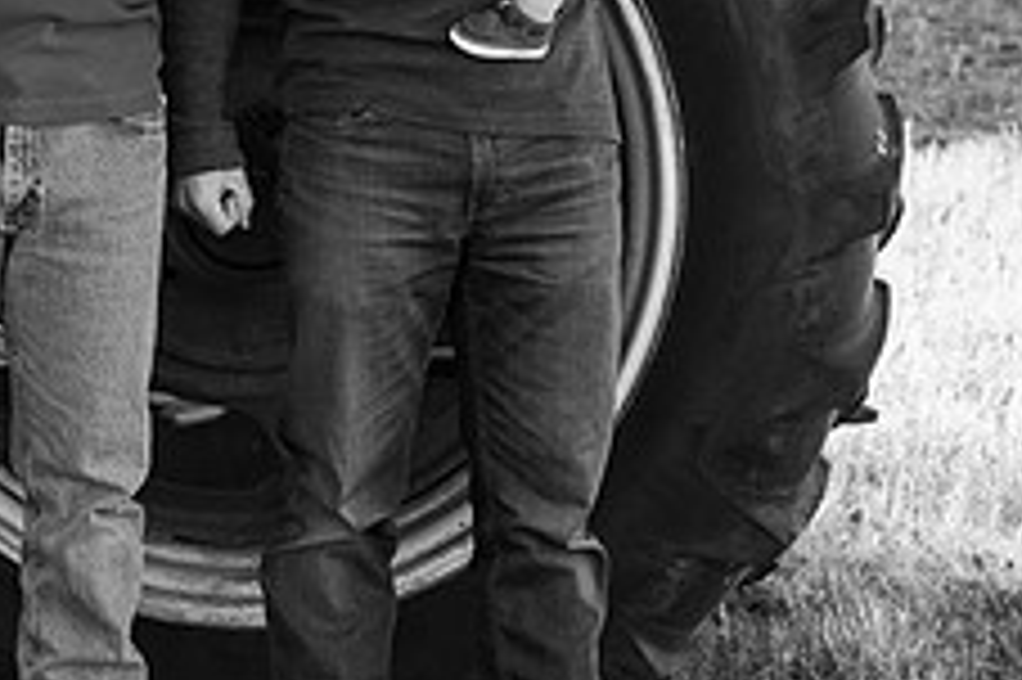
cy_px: -151
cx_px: -207
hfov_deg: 11.3
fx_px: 5078
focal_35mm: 179
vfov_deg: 7.6
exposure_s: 1/320
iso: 1000
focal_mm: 70
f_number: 7.1
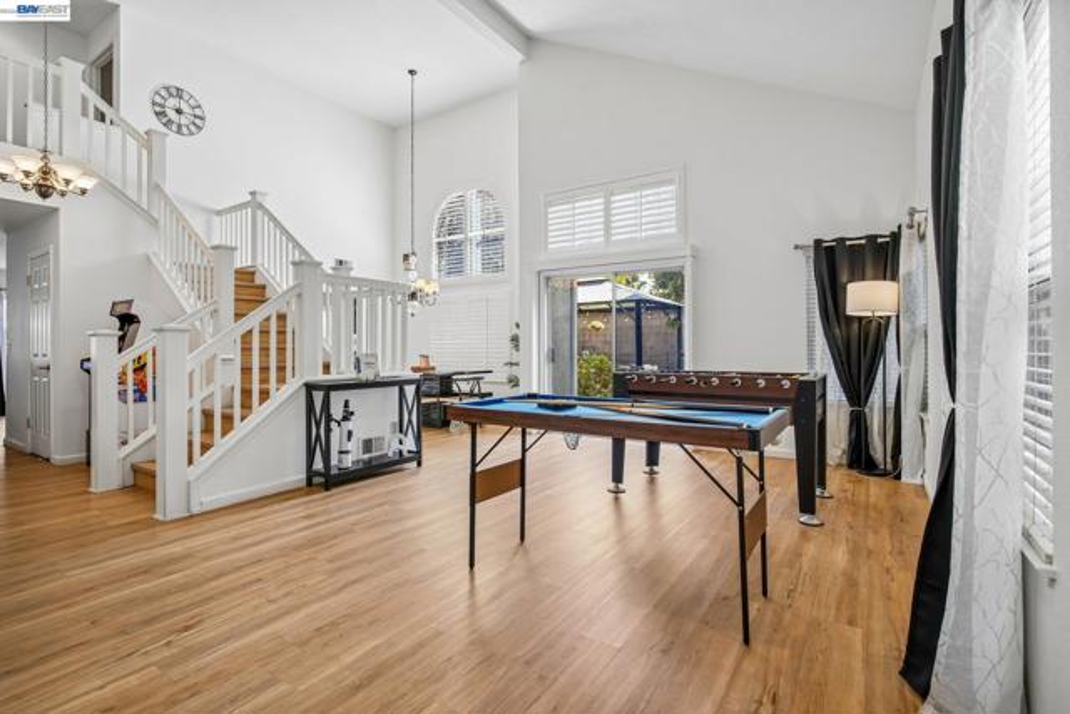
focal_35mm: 17
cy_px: 357
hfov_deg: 93.3
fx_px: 505
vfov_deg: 70.5
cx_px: 535
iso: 250
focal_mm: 17
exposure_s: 1/30
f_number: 8
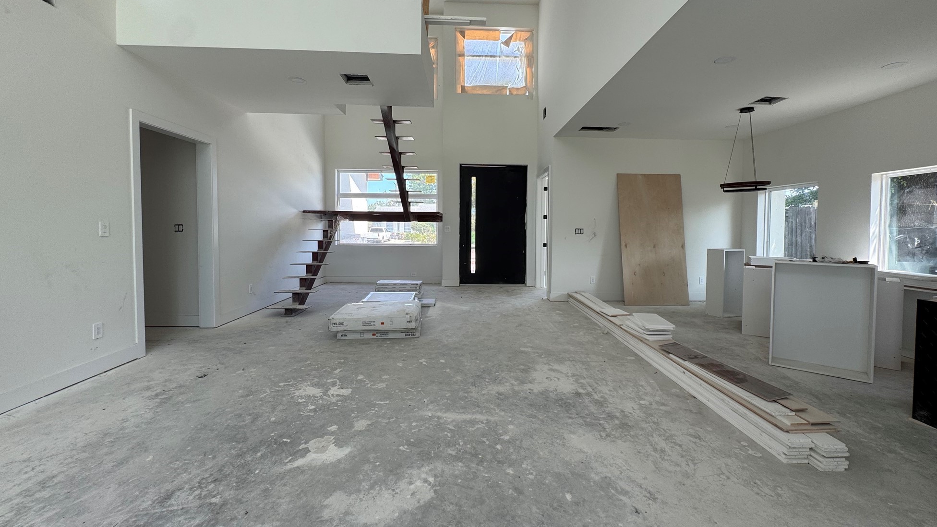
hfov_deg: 99.3
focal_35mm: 16
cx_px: 484
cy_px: 239
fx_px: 398
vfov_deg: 66.9
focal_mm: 2.22
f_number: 2.2
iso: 50
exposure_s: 1/99
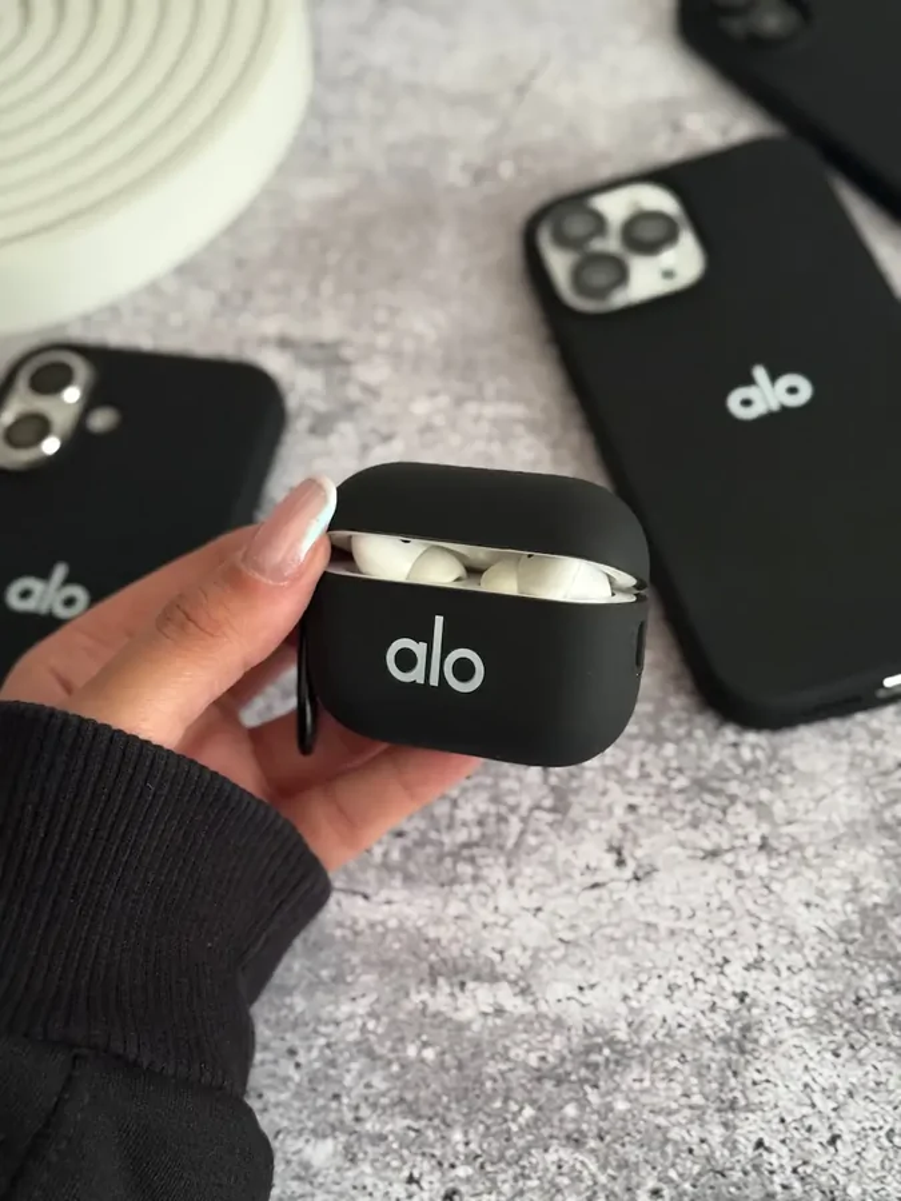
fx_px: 1666
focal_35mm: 48
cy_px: 600
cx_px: 450
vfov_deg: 39.7
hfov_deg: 30.3
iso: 640
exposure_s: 1/30
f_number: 1.78
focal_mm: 6.76
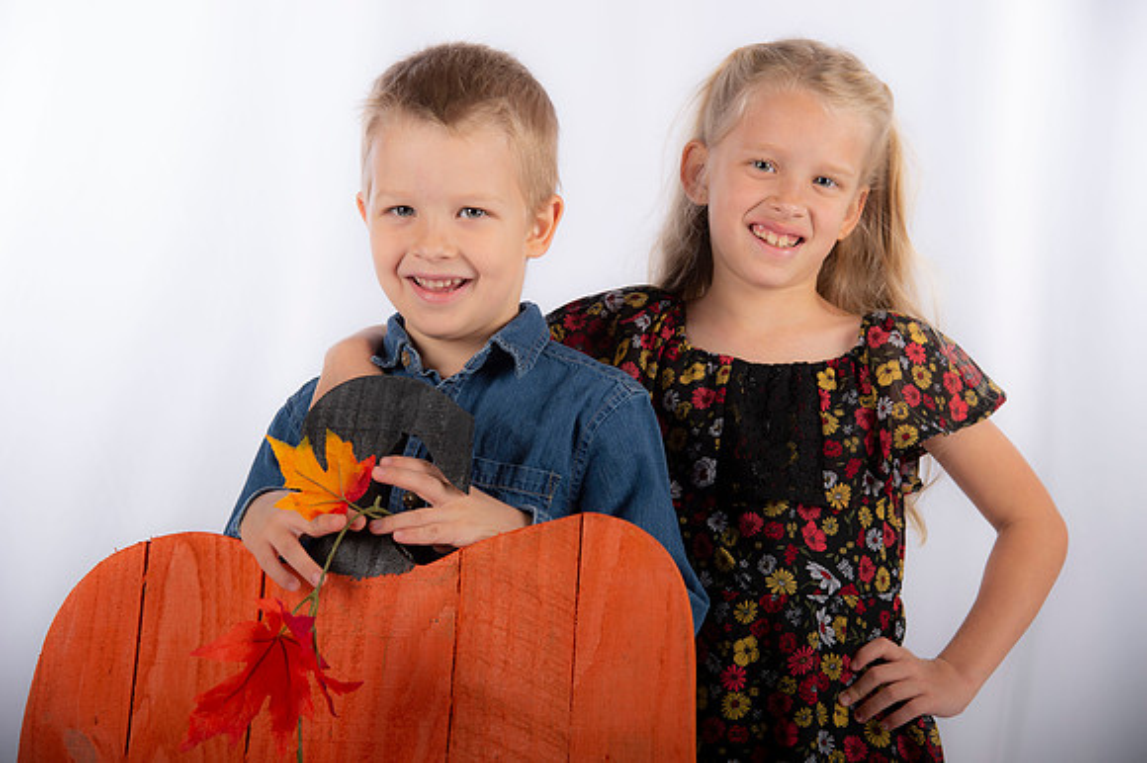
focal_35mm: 78
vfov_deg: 17.5
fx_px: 2484
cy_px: 382
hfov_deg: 26.0
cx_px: 574
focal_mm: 78
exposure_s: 1/200
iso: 100
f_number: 5.6
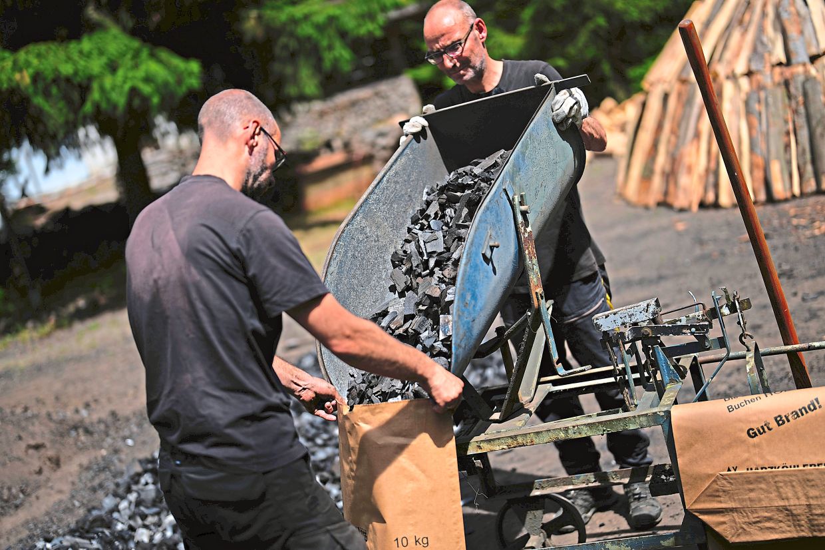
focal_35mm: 50
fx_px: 1145
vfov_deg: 27.0
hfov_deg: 39.6
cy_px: 275
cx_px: 412
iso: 50
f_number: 1.2
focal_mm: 50
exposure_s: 1/5000
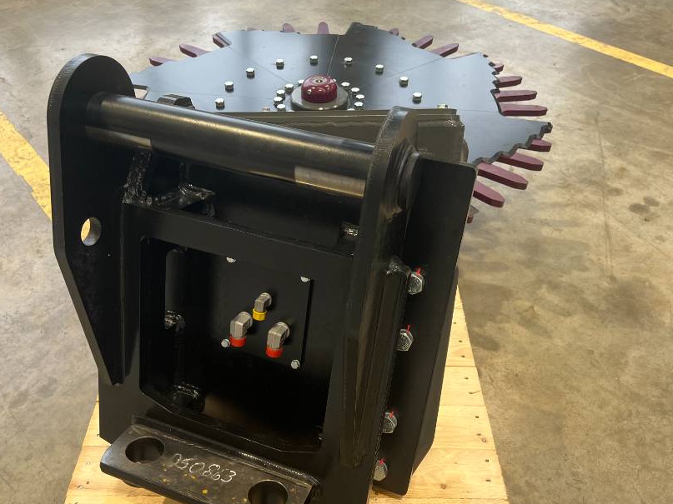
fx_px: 641
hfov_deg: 55.3
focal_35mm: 33
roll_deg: +1.0
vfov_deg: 42.9
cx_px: 313
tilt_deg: -41.1
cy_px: 271
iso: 80
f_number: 1.5
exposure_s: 1/121
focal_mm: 5.7
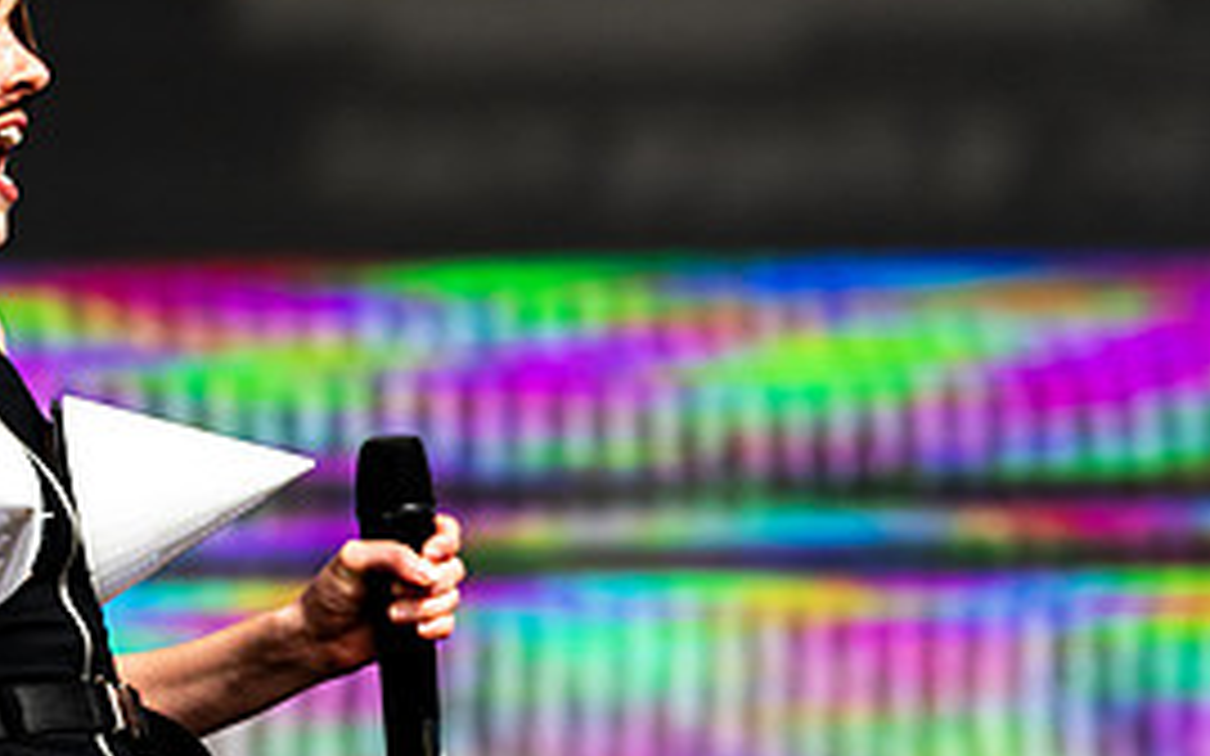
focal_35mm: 333
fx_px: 10979
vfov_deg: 3.9
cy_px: 431
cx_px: -174
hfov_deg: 6.3
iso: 250
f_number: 4.5
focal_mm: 130
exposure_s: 1/3200
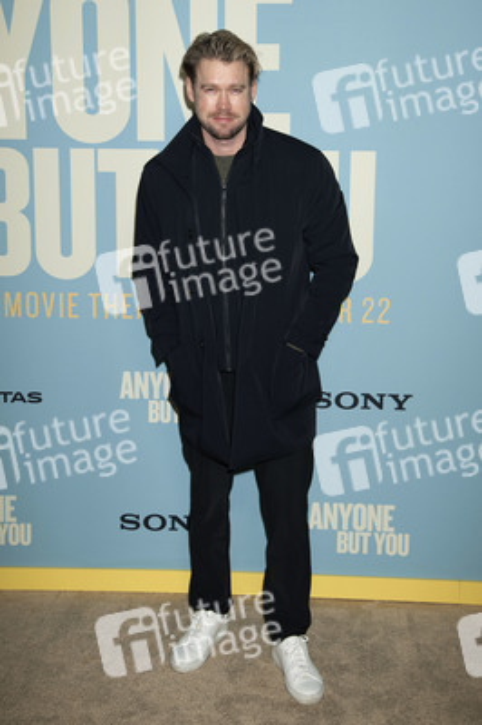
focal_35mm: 46
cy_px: 362
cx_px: 241
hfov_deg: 29.2
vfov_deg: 42.8
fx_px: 925
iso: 400
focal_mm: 46
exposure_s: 1/160
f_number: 7.1
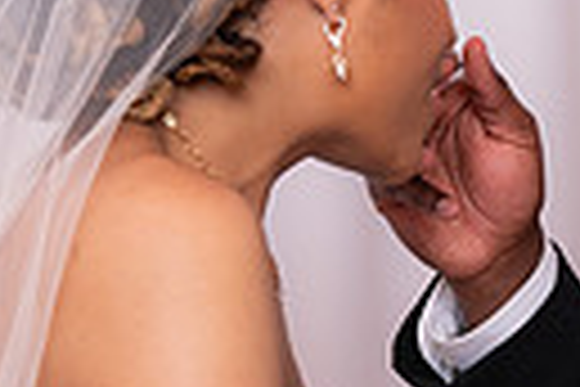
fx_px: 3399
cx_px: 791
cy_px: 274
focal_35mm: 211
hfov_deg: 9.5
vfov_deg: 6.5
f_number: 4
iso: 800
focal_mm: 47
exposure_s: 1/250
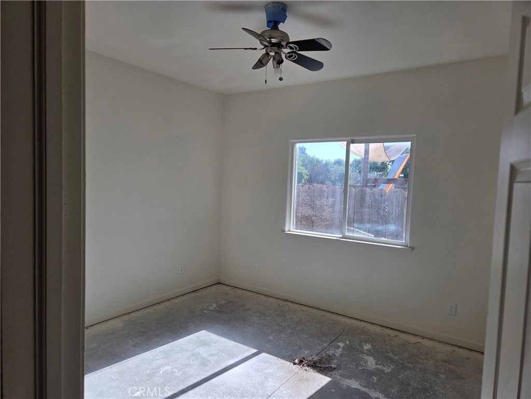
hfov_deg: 73.9
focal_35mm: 23
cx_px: 266
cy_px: 200
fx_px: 353
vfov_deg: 58.9
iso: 80
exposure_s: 1/1588
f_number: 1.8
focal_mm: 5.4
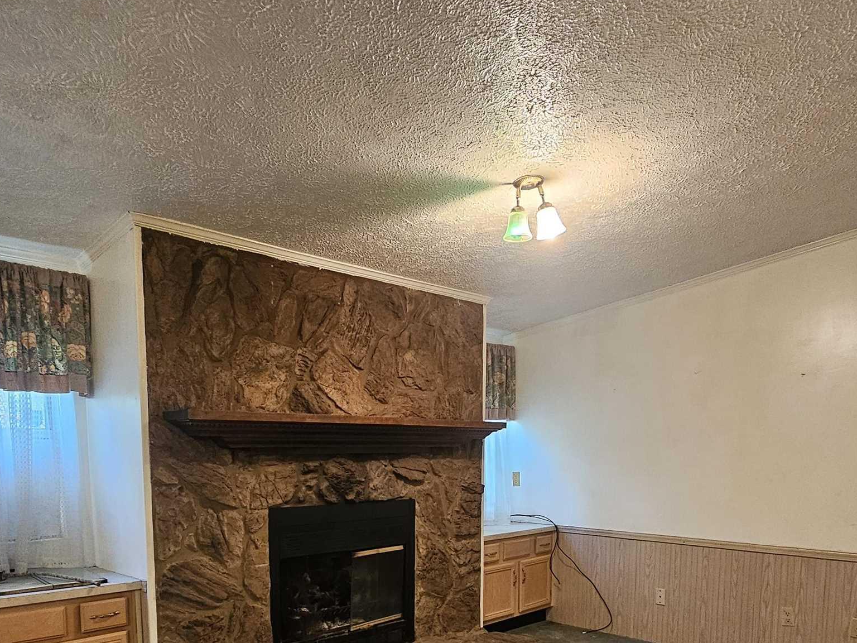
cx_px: 430
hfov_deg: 67.3
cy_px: 519
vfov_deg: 49.8
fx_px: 644
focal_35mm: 26
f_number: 2.2
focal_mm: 2.2
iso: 500
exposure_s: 1/30
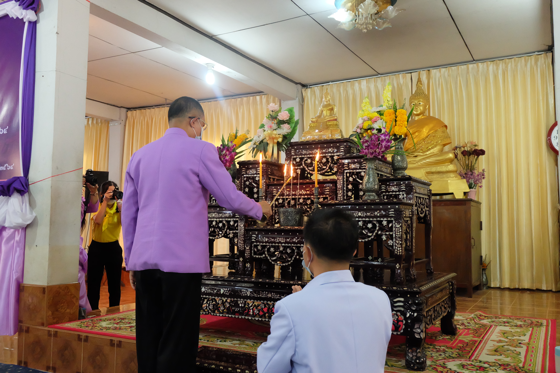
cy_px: 186
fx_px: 498
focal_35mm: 32
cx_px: 280
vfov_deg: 41.1
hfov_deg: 58.7
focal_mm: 21.1
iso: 6400
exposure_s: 1/125
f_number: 4
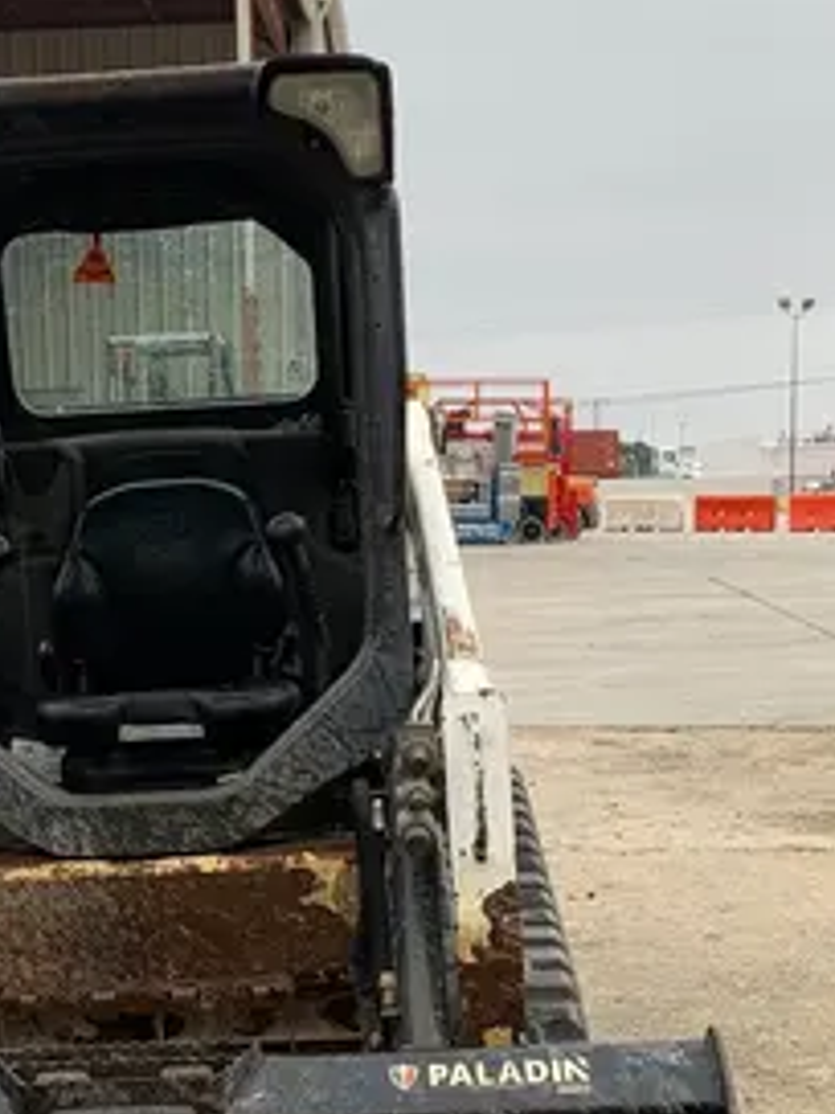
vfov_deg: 27.2
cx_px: 196
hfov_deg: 20.8
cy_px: 899
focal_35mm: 70
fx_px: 2251
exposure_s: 1/288
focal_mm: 4.25
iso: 25
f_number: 1.8
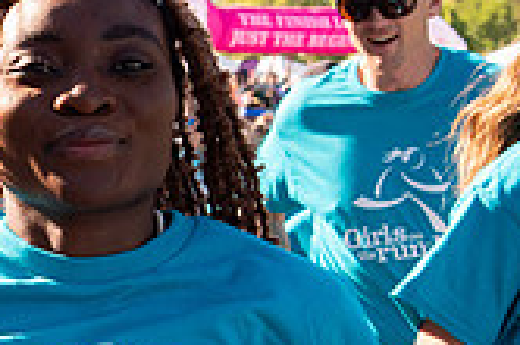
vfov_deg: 6.9
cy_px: 221
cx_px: -200
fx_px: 2854
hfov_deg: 10.1
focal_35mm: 198
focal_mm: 48
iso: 800
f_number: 8
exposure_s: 1/1000
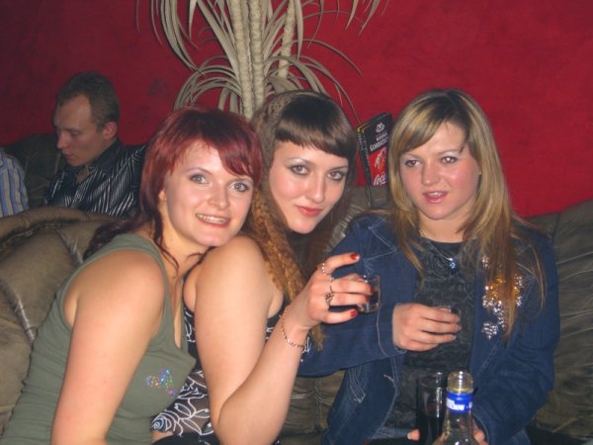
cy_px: 222
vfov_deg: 25.7
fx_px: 976
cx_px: 296
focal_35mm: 57
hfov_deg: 33.8
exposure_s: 1/60
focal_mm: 11.8
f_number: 3.6
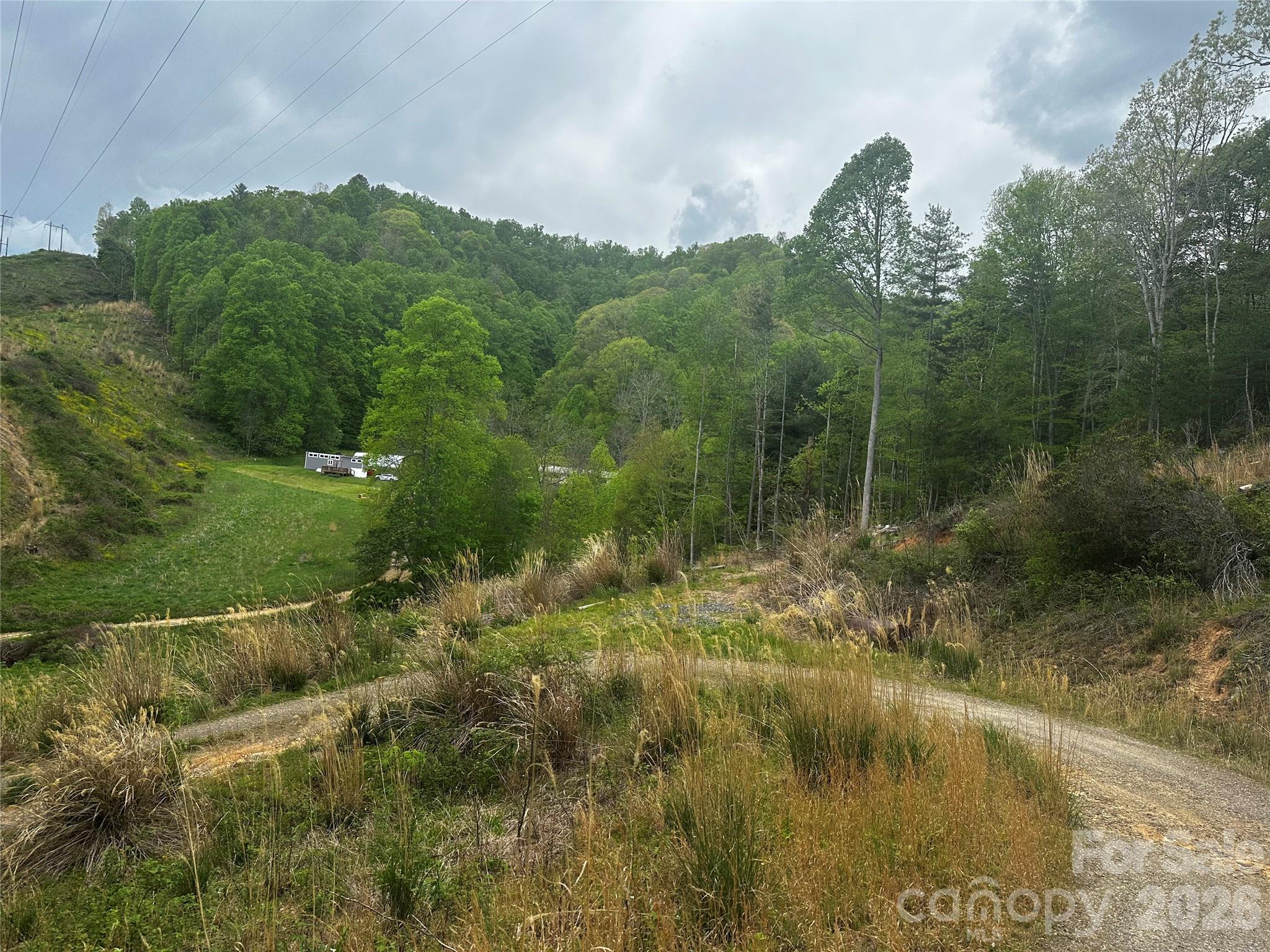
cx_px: 635
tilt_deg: -0.9
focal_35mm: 24
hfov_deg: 71.6
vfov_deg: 56.8
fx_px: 881
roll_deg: -5.6
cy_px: 476
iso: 80
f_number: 1.78
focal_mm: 6.86
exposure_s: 1/1495
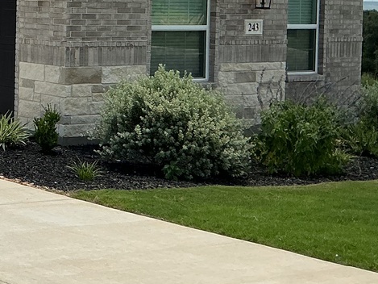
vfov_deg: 16.3
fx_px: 972
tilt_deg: -0.2
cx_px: -155
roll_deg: -1.9
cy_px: 18
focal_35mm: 89
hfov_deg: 19.7
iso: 25
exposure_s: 1/2227
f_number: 1.8
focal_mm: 3
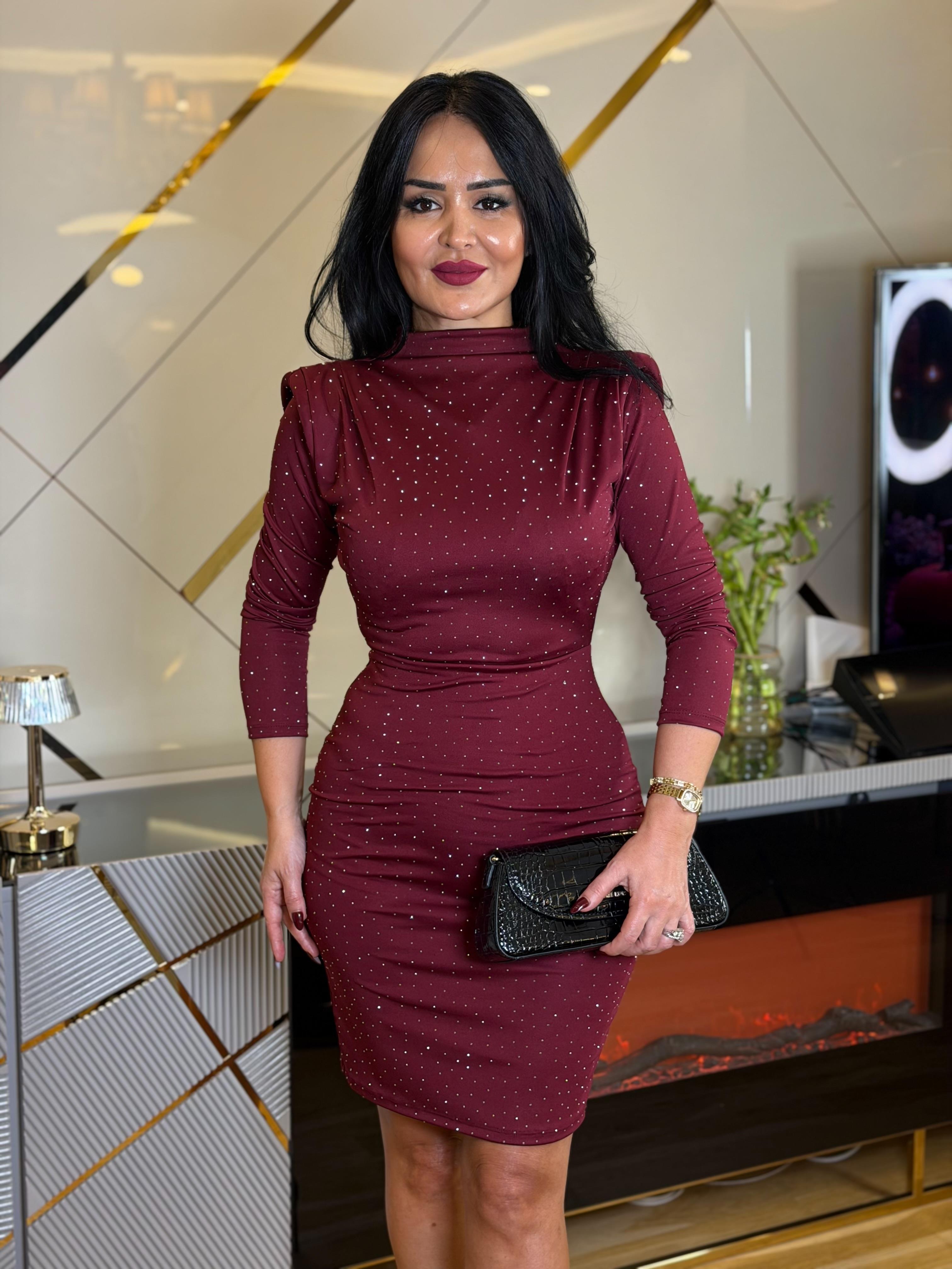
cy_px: 634
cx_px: 476
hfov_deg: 30.3
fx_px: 1760
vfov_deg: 39.7
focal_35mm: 48
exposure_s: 1/50
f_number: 1.78
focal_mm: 6.76
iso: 50
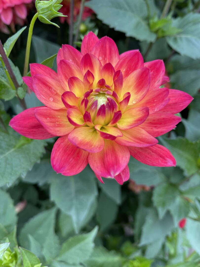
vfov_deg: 67.3
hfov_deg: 53.1
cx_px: 100
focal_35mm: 26
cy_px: 134
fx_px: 200
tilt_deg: -49.7
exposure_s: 1/180
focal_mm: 5.1
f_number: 1.6
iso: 32
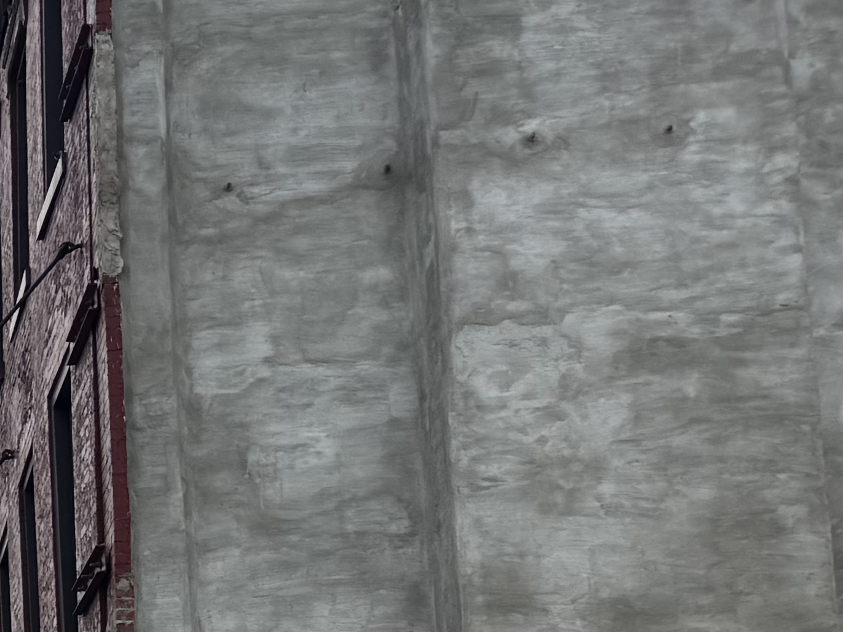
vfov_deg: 14.2
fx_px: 2435
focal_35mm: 100
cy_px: 820
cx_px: -857
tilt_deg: +9.7
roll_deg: -0.2
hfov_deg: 15.5
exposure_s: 1/4608
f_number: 1.78
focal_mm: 6.76
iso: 80
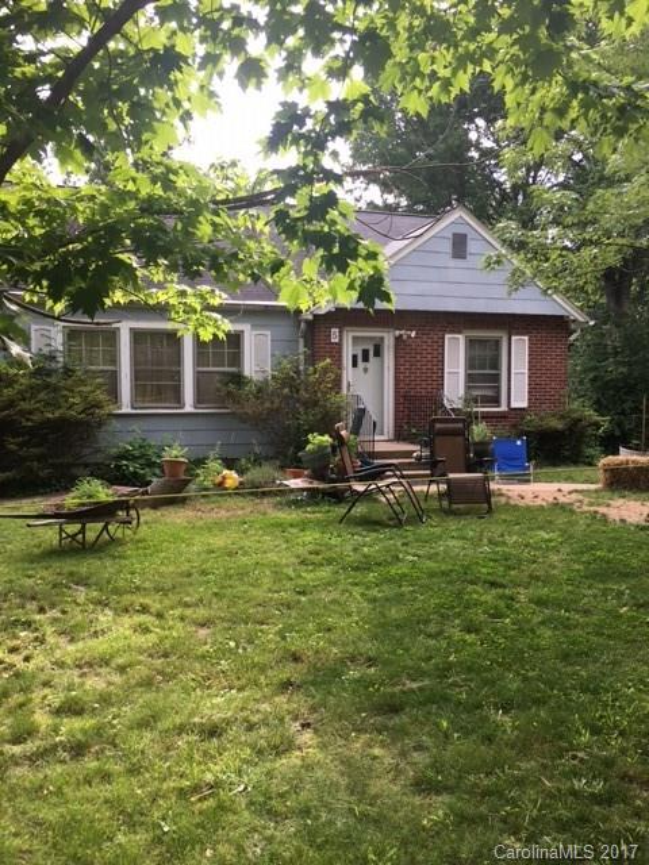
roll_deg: -0.2
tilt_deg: -3.0
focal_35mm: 29
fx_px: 725
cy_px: 432
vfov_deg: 61.7
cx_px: 324
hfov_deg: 48.2
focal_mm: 4.15
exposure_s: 1/129
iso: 25
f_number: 2.2
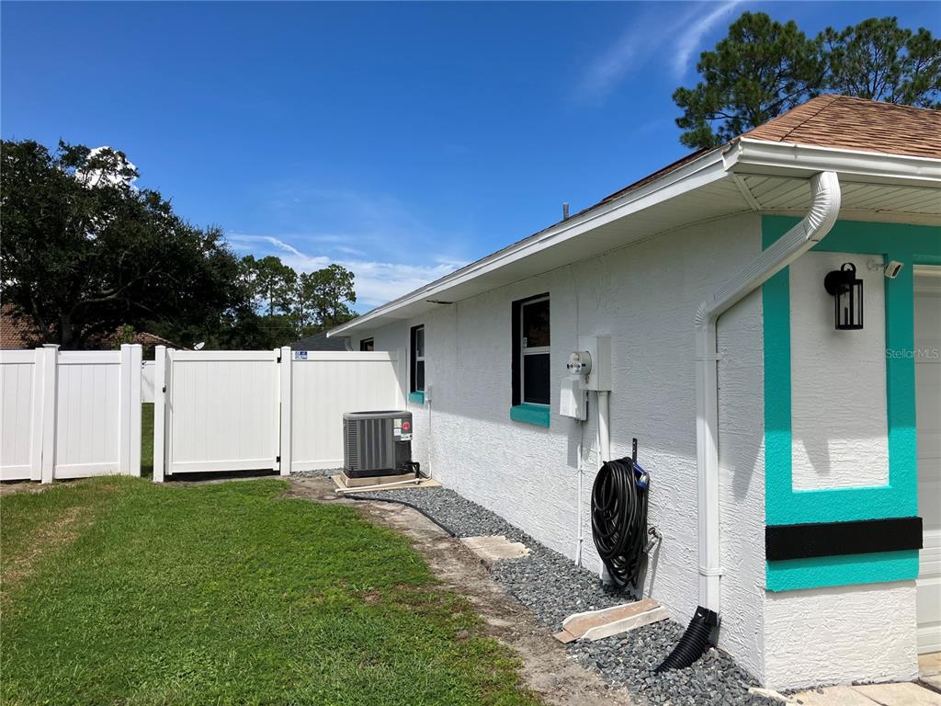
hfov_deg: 63.4
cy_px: 353
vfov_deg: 49.7
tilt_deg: +2.0
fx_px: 761
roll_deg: -0.2
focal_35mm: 28
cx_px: 470
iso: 32
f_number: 1.8
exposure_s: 1/3247
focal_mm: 3.99
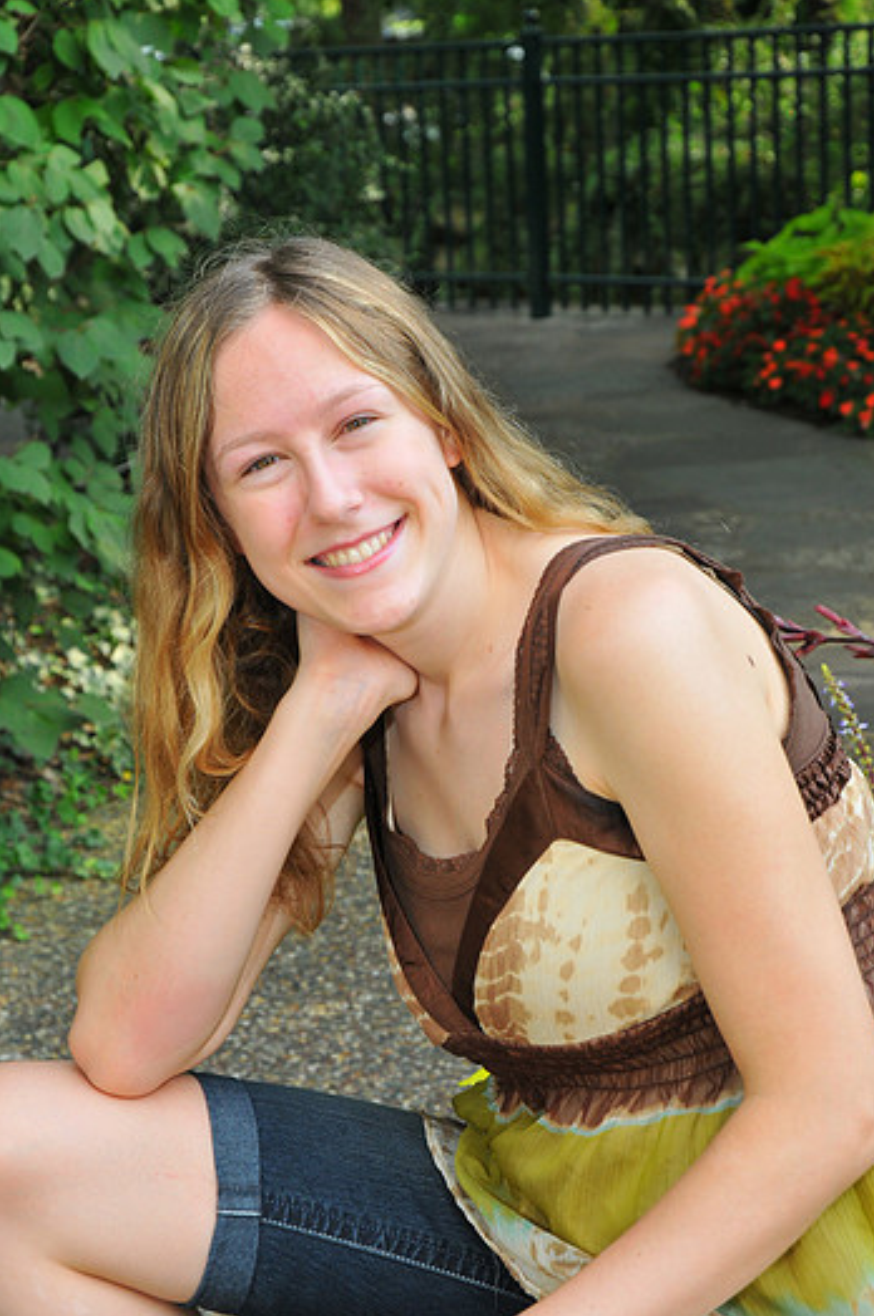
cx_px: 421
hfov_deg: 14.7
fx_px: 3395
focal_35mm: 93
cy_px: 718
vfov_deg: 21.9
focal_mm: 56
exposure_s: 1/180
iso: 400
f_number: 6.7
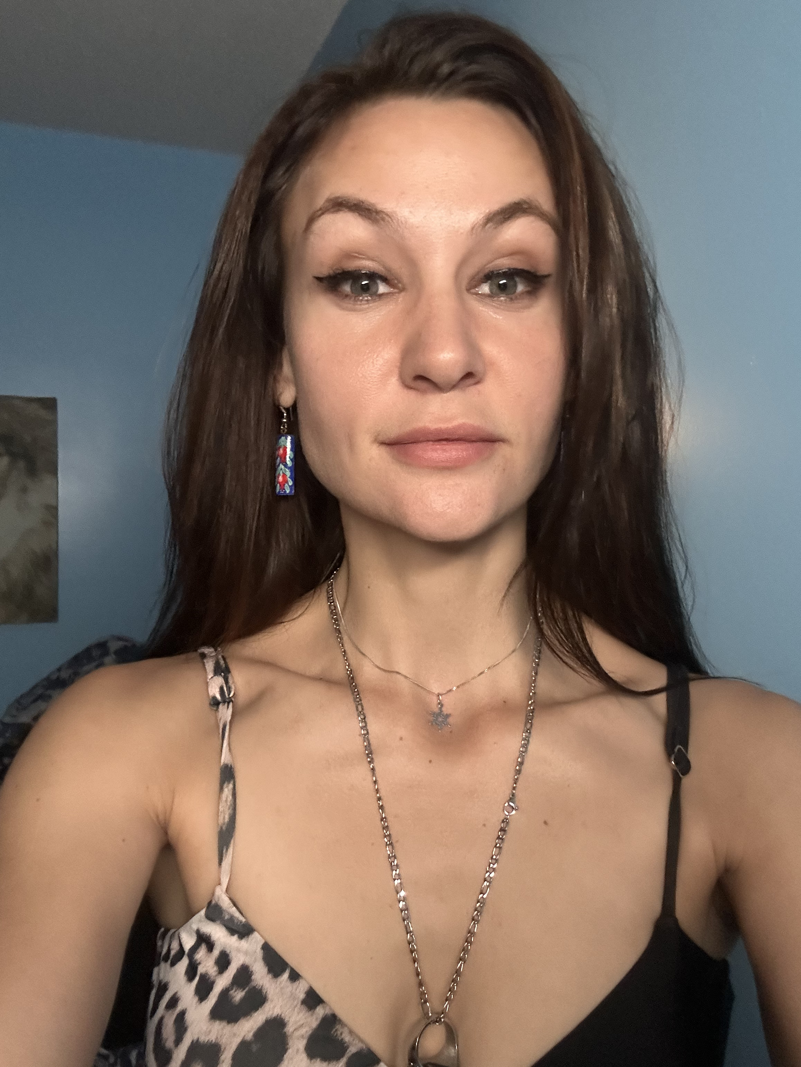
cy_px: 534
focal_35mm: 30
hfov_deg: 46.8
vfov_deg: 60.0
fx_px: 926
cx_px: 400
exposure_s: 1/40
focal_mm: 2.69
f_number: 1.9
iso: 320
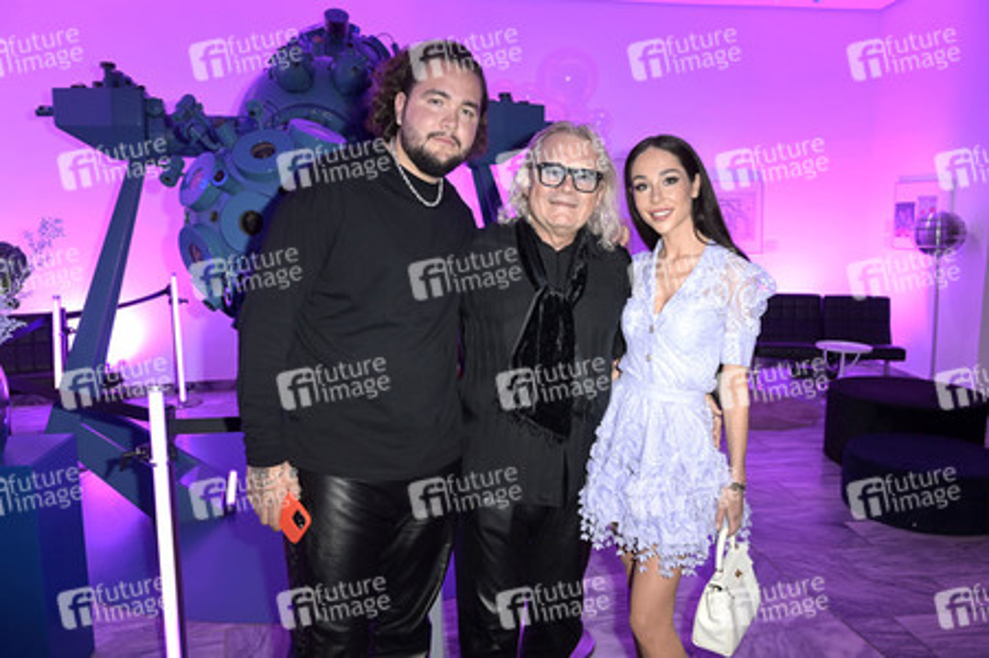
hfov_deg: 63.7
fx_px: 796
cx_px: 494
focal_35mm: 29
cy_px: 329
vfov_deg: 44.9
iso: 1000
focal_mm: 29
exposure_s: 1/160
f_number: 5.6
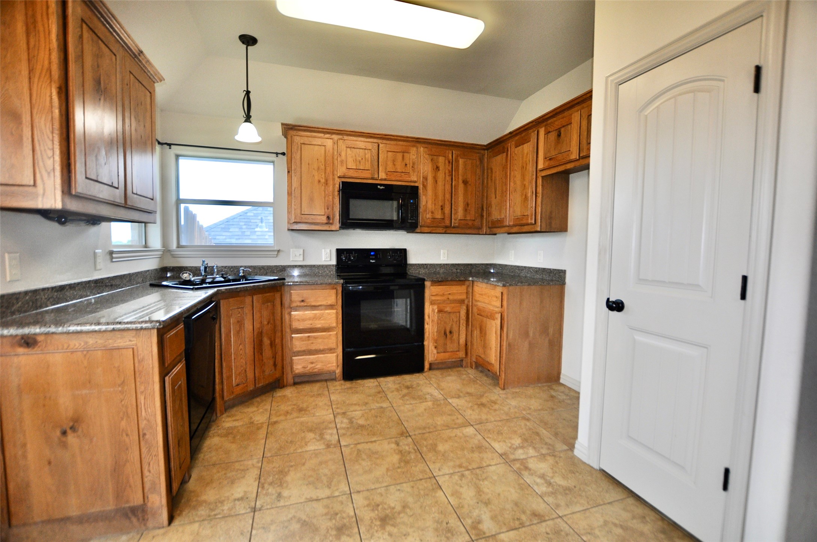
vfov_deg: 77.2
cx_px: 408
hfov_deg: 100.5
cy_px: 271
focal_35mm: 15
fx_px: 340
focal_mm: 10
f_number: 3.5
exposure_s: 1/160
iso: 400
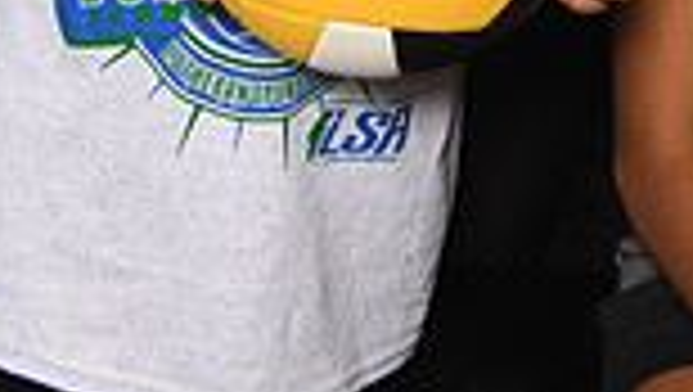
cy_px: -716
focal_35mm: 142
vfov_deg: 7.6
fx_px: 2612
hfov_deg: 14.7
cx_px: 808
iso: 400
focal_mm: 36
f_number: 8
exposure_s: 1/125
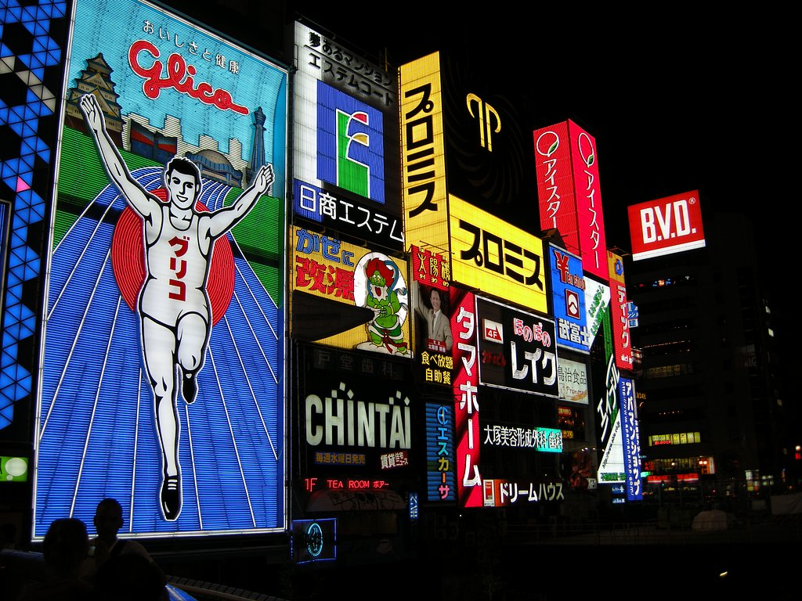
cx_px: 401
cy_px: 300
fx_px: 811
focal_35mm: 35
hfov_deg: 52.6
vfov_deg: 40.7
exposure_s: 1/68
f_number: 3
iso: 64
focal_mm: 7.5
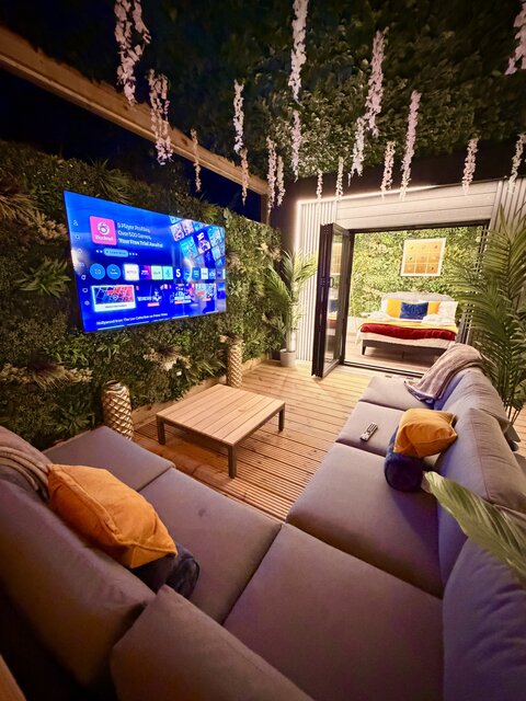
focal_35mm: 14
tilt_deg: -14.2
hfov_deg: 85.7
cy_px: 350
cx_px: 263
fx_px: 284
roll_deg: -0.5
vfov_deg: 102.1
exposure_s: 1/25
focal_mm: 2.22
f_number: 2.2
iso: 2000
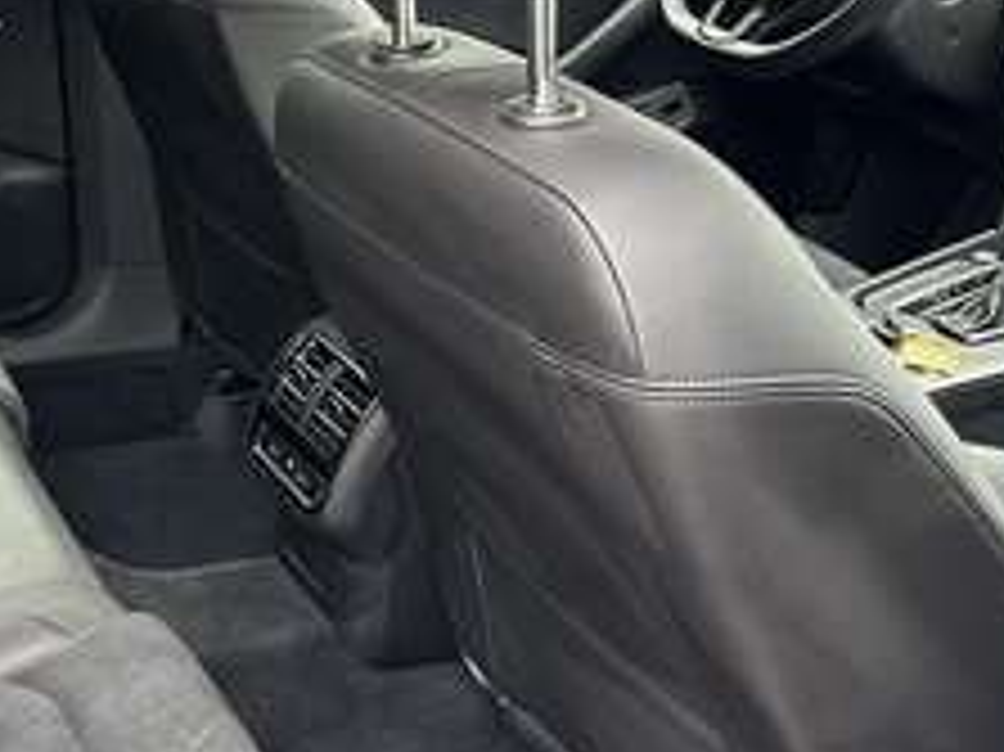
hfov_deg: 31.2
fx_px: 1594
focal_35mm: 55
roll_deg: +3.1
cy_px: 331
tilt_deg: -24.2
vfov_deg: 26.5
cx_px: -90
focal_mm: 6.86
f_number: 1.78
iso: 320
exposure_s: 1/60
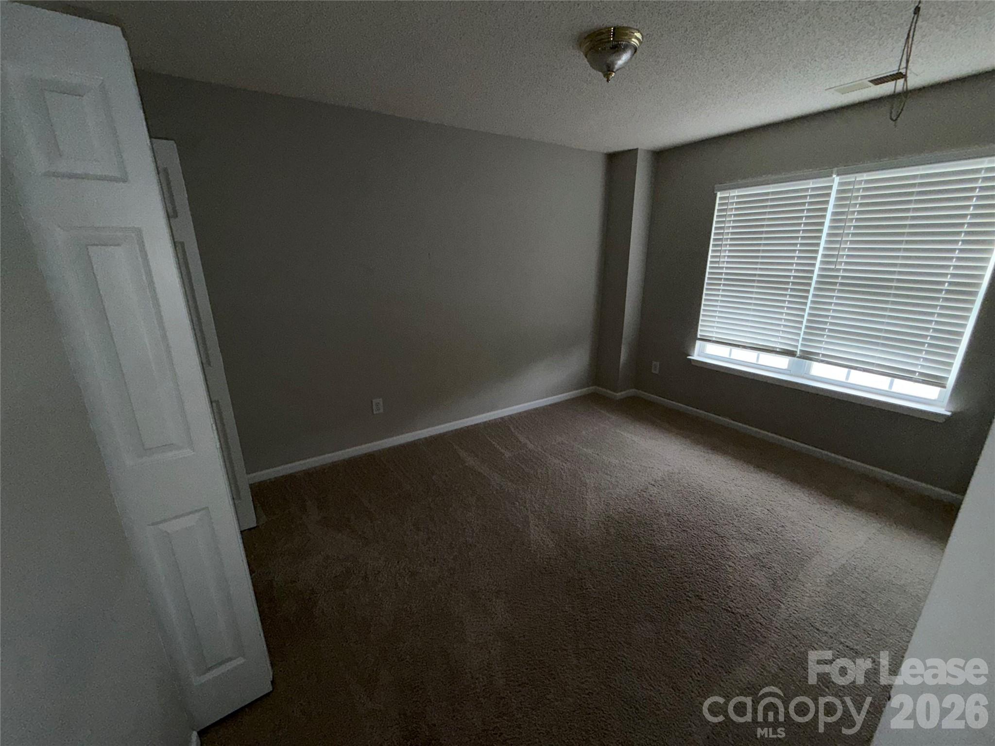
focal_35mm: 14
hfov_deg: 102.1
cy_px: 373
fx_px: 402
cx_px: 498
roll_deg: +1.5
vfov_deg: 85.7
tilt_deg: -16.0
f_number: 2.2
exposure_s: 1/95
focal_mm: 2.22
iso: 64
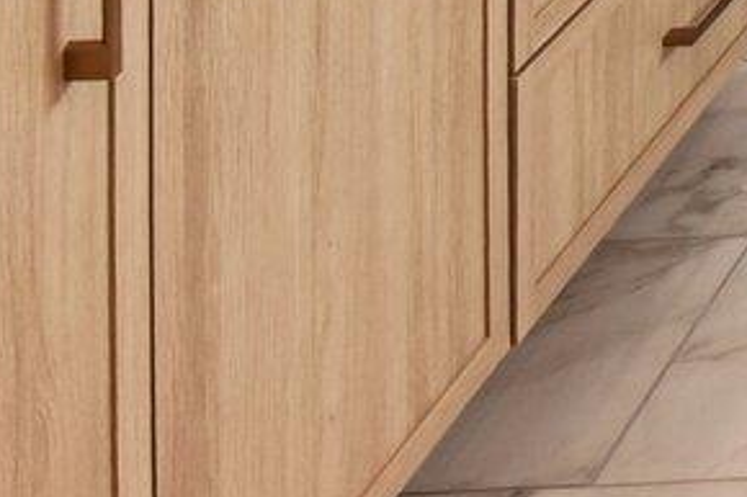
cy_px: -1078
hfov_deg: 15.0
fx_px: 2053
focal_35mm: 99
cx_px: 1661
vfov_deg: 9.8
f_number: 8
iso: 400
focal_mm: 14
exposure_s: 1/50
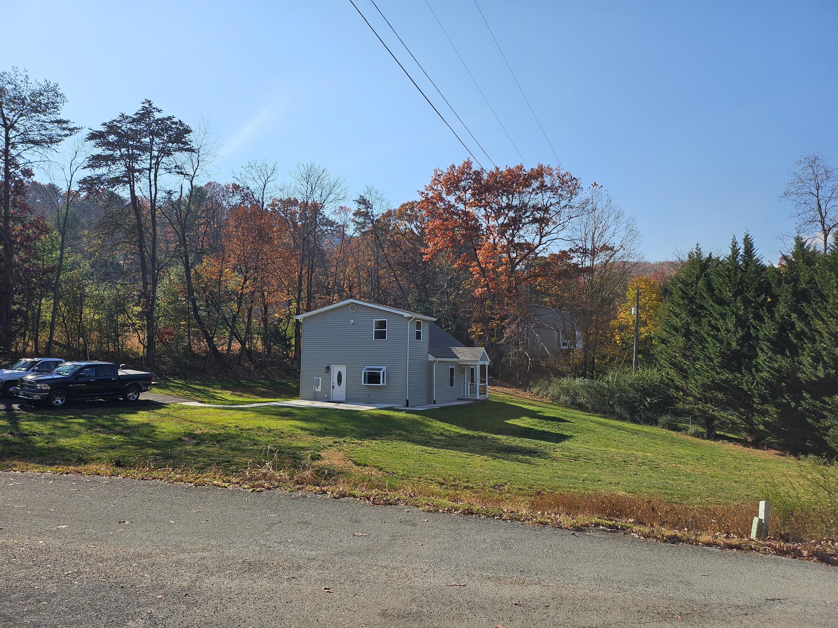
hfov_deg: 71.6
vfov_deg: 56.8
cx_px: 419
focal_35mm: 24
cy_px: 314
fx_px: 581
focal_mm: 5
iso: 50
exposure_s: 1/4337
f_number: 1.8
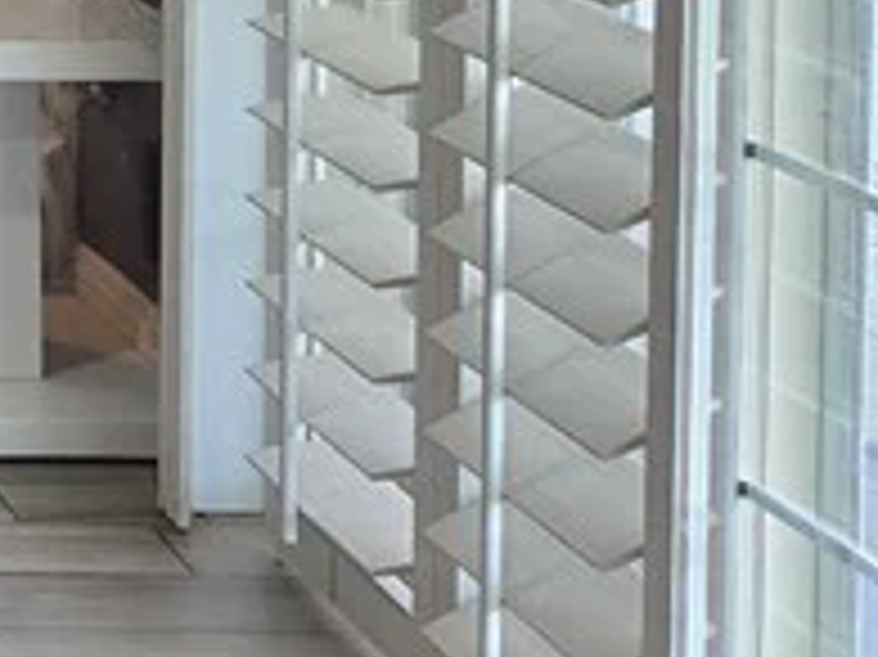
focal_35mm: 121
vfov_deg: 11.6
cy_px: -423
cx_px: -995
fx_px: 3067
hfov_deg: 13.4
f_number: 1.8
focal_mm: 5.4
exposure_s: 1/120
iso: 200
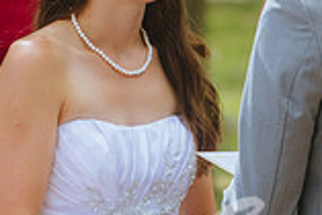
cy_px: 81
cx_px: 146
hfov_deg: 3.0
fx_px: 6106
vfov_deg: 2.0
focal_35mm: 682
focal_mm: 185
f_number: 4
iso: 200
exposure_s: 1/320
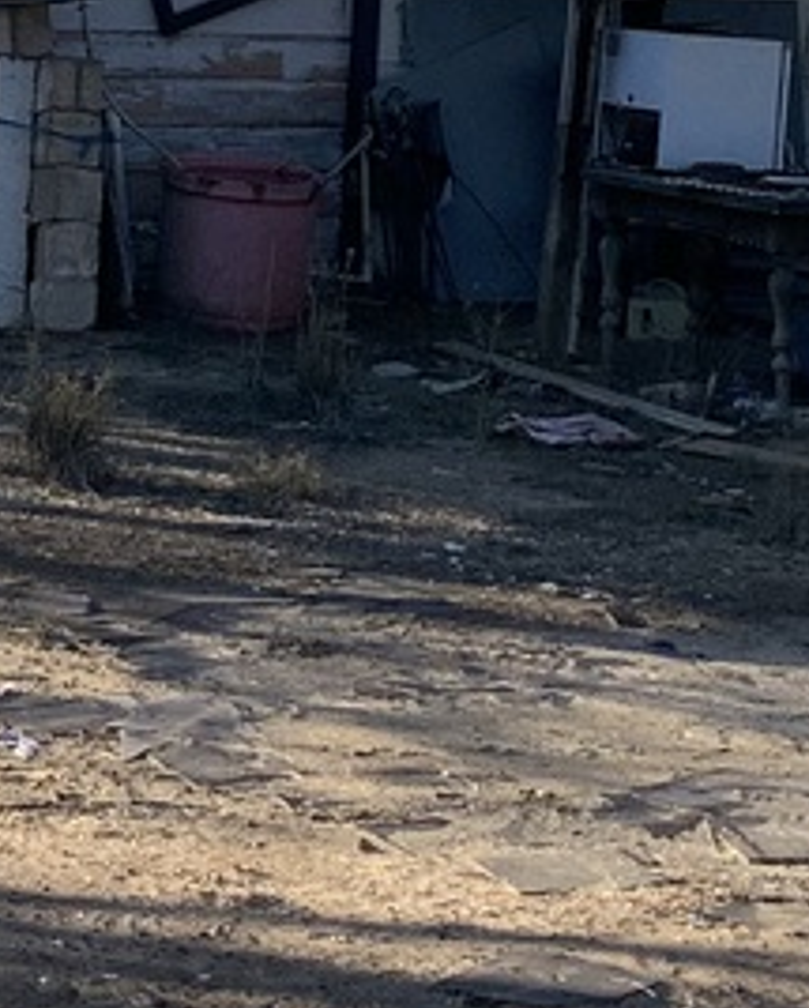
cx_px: 207
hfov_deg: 10.2
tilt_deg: -0.1
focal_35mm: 152
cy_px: -94
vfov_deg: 12.5
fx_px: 4541
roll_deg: -0.1
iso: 16
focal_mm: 3
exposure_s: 1/1342
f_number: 1.8
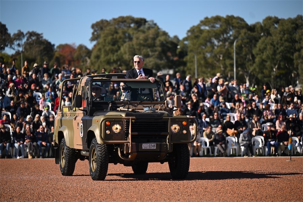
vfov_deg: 9.8
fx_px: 1178
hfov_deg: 14.7
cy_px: 101
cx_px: 152
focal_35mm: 140
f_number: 2.8
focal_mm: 140
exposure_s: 1/8000
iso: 400
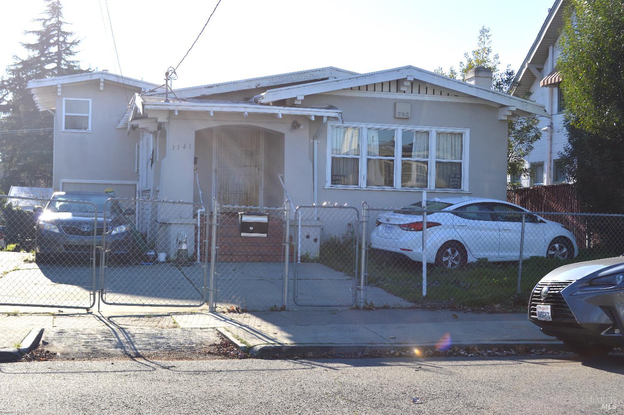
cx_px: 312
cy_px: 208
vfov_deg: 25.7
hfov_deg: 37.9
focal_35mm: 52
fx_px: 909
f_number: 7.1
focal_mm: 35
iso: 100
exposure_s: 1/200
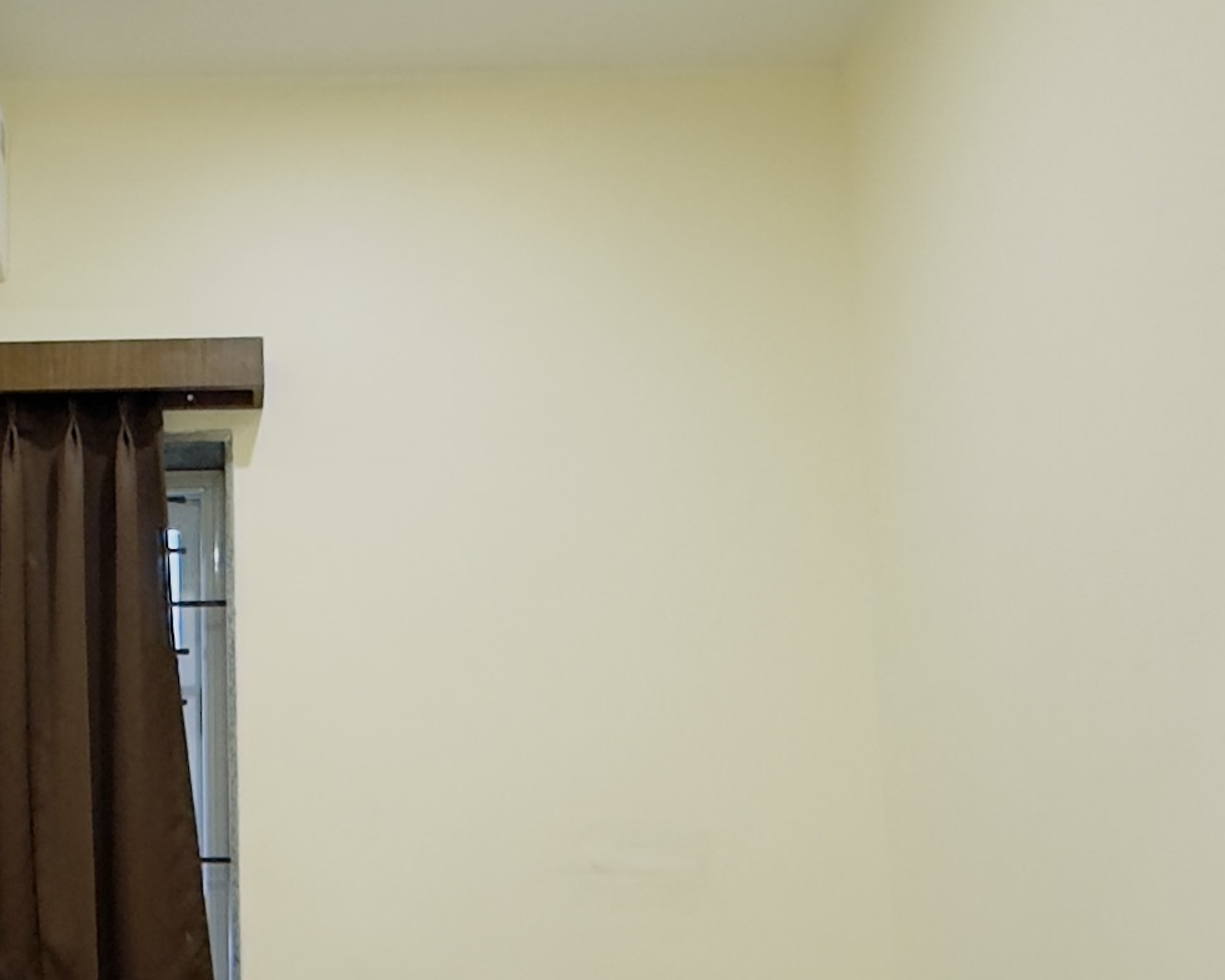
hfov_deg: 32.1
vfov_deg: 26.6
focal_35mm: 56
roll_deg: +0.6
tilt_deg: +9.0
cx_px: 152
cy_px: 781
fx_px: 2030
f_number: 2.2
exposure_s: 1/100
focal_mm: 2.22
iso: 125
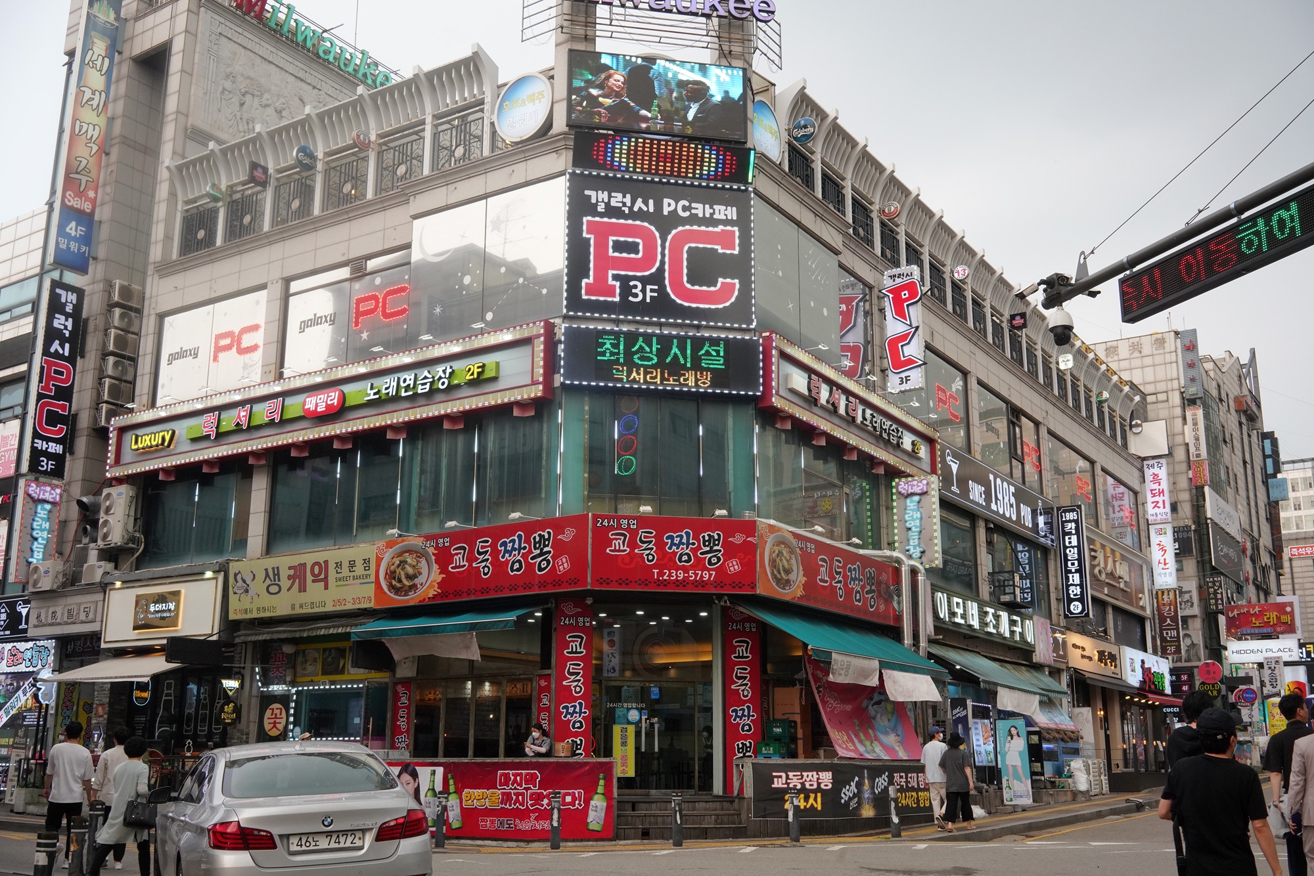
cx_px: 657
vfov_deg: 37.9
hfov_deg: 54.4
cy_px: 438
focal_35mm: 35
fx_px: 1278
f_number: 14
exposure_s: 1/100
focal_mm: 35
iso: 1600
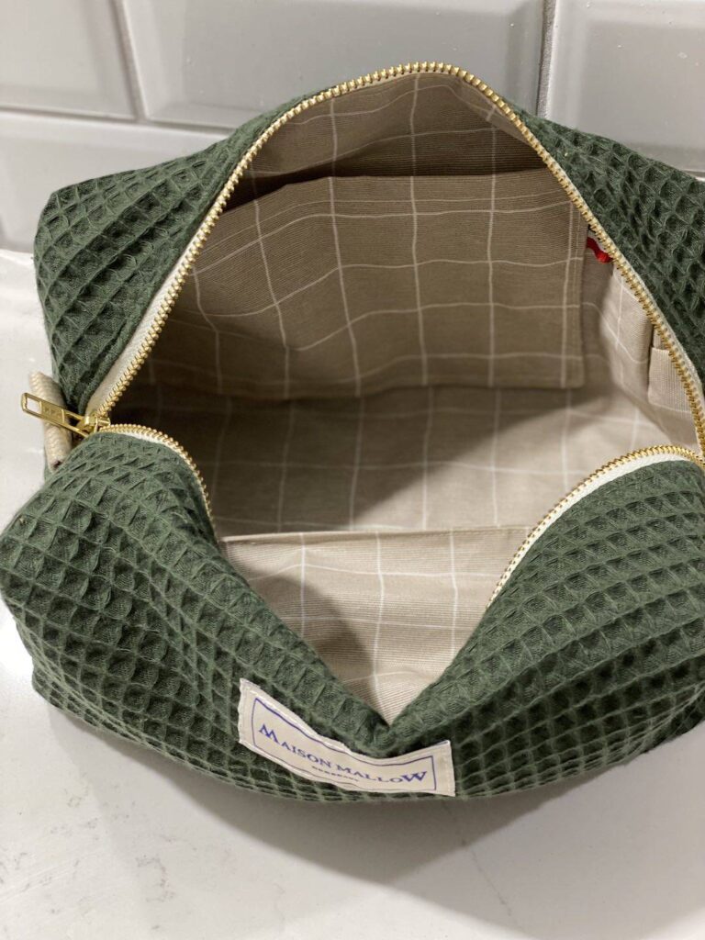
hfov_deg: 28.0
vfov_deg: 36.8
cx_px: 352
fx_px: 1412
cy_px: 470
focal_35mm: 52
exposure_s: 1/33
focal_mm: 6
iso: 200
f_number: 2
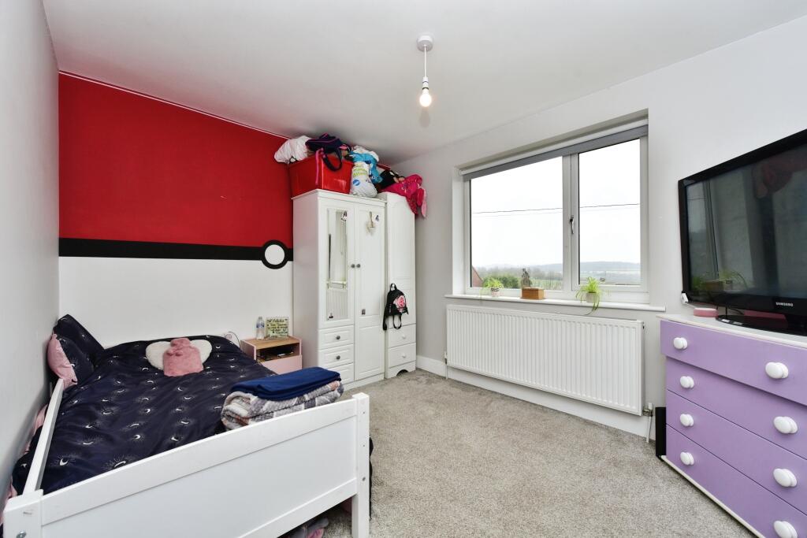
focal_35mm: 14
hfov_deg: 104.2
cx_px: 404
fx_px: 314
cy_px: 269
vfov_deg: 81.2
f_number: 6.7
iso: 400
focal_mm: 14
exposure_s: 1/180
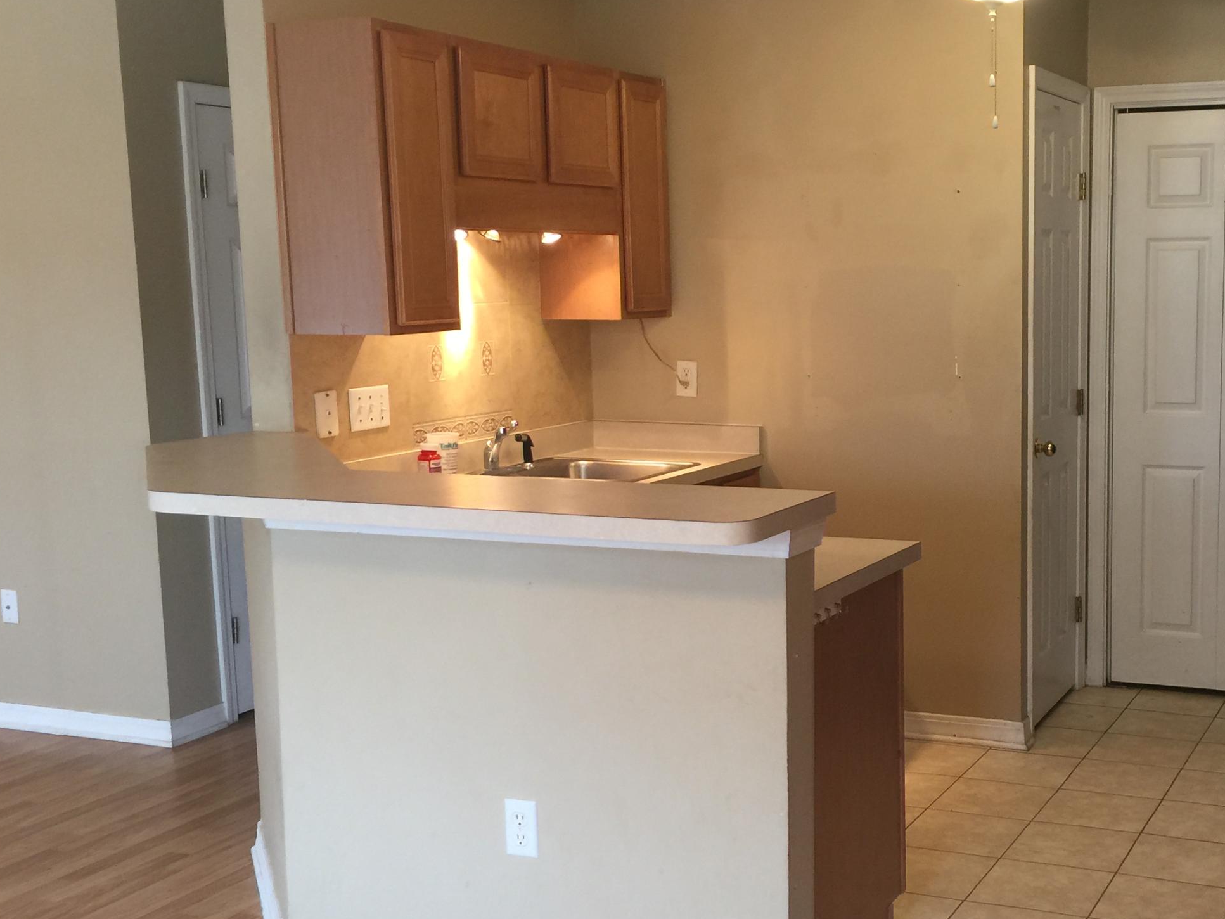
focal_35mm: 45
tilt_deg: -9.4
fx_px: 1593
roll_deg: +0.5
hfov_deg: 41.1
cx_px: 891
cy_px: 503
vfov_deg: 32.2
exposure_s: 1/15
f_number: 2.2
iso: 32
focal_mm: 4.15
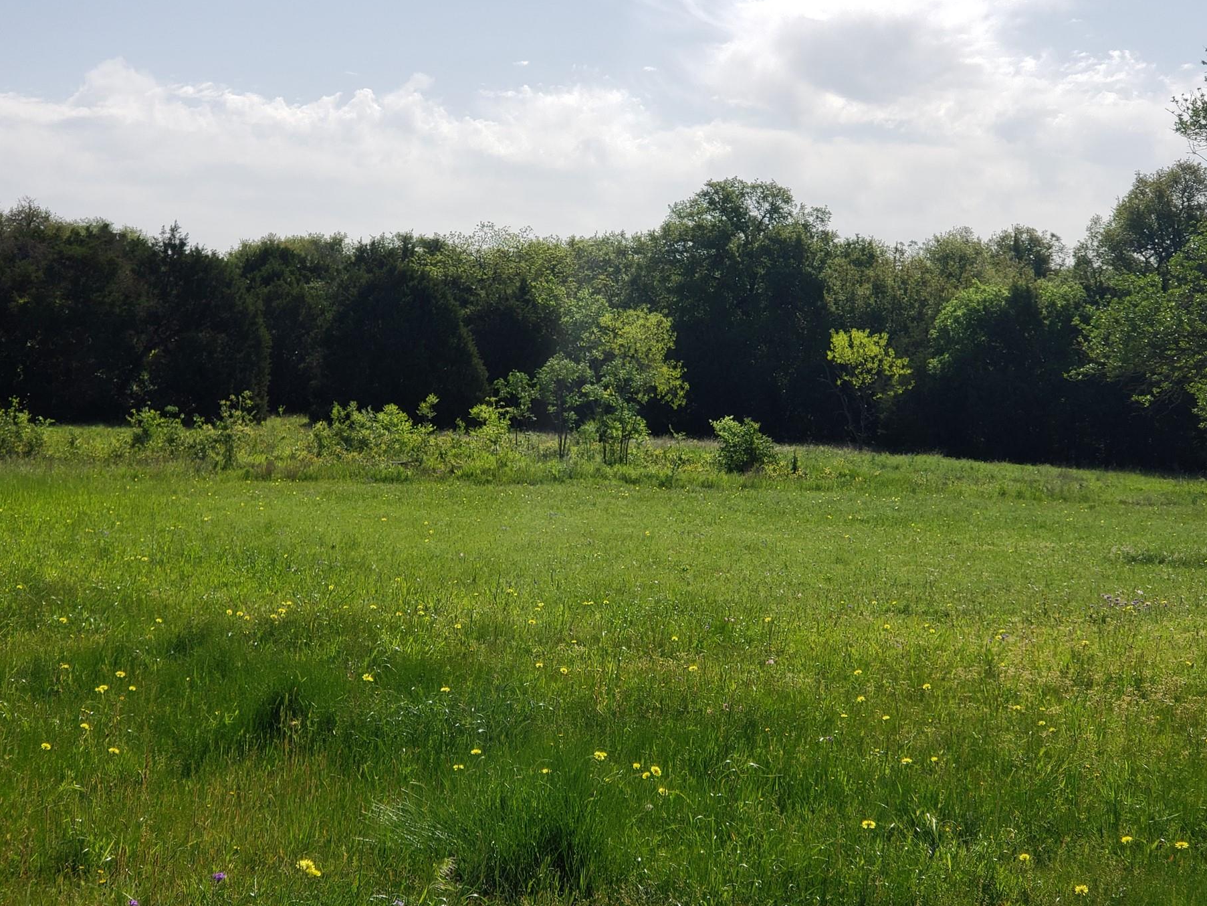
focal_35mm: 59
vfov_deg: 24.8
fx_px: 2057
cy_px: 436
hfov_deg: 32.7
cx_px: 619
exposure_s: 1/1076
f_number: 2.4
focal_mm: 6
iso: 32
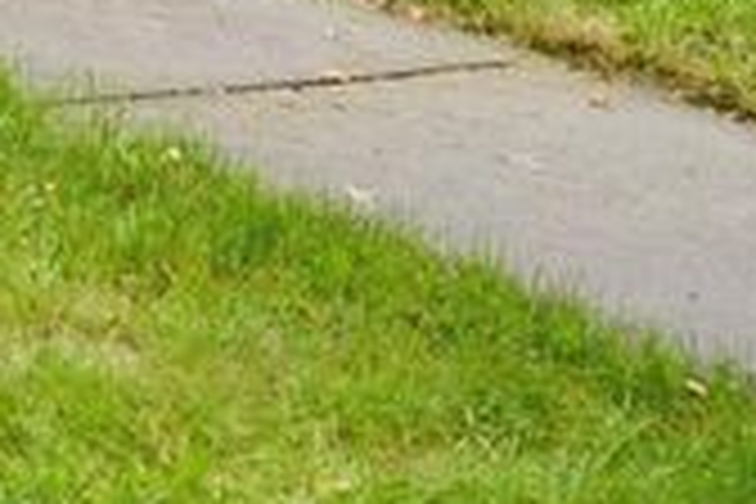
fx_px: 3843
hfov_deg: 10.4
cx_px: -729
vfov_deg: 7.0
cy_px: -727
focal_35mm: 183
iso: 400
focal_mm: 20
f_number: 5
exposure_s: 1/100
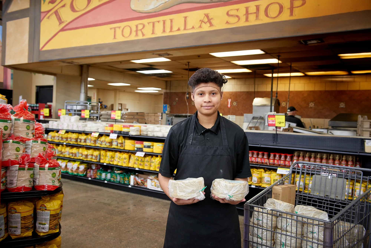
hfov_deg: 58.7
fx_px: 330
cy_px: 124
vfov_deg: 41.1
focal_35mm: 32
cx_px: 186
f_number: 4
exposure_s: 1/50
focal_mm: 32
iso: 640
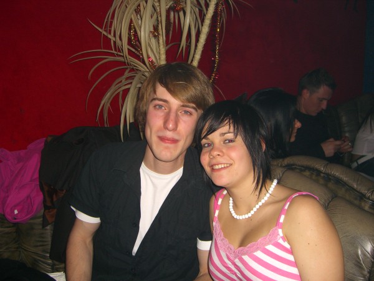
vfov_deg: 37.7
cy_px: 140
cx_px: 187
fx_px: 411
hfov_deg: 49.0
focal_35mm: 38
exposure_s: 1/60
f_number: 2.8
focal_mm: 7.9
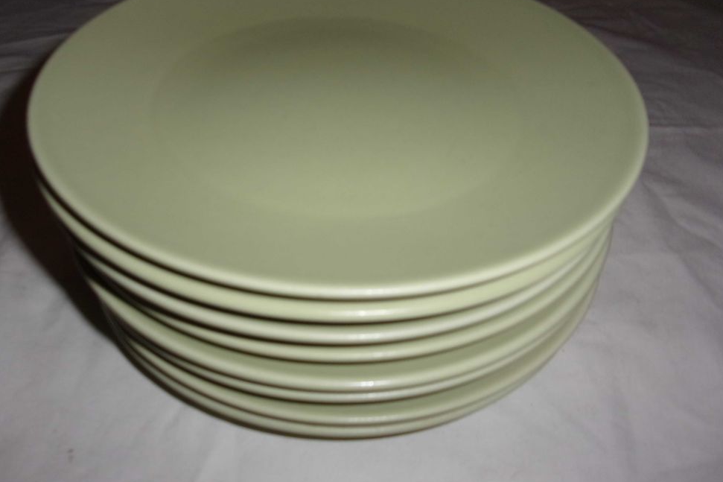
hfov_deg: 61.9
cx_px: 360
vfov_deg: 43.6
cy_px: 234
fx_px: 602
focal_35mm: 30
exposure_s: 1/34
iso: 100
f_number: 3.9
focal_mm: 5.1
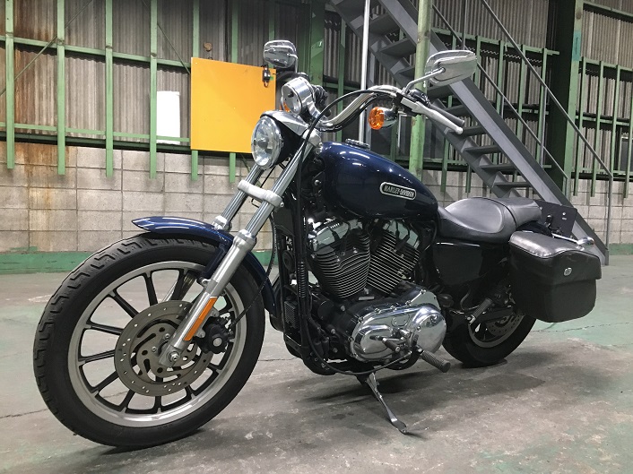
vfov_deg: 48.2
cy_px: 237
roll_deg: -3.3
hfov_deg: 61.7
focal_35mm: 29
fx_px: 530
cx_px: 316
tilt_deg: -4.5
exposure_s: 1/20
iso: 200
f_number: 2.2
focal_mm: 4.15
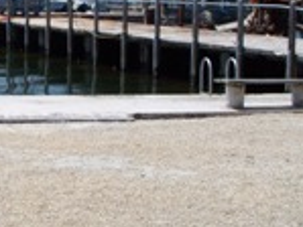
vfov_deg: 13.3
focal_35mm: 111
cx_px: -75
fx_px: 972
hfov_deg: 16.8
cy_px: 32
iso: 64
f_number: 5.6
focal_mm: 7.8
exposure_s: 1/500
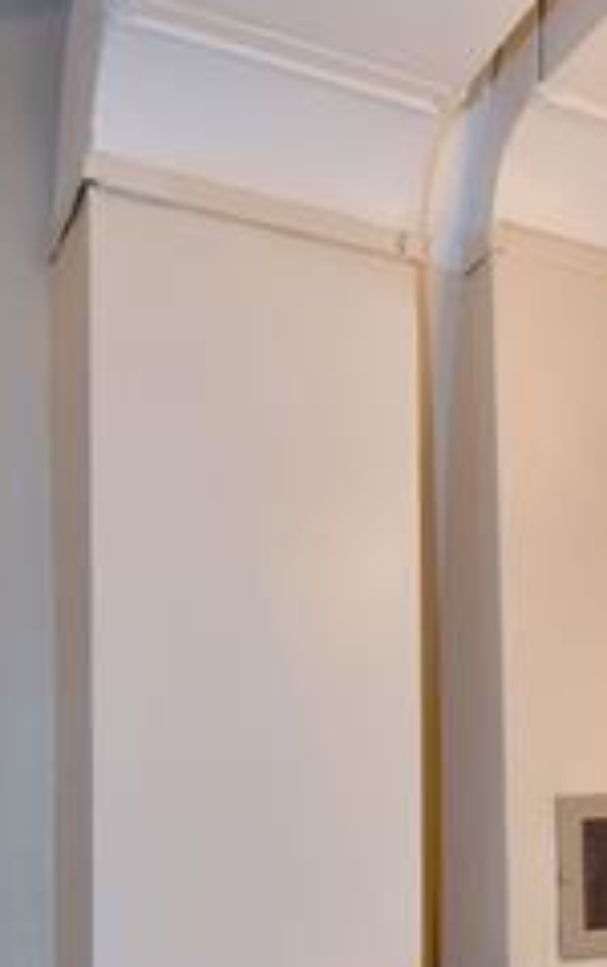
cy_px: 874
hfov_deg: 25.7
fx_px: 1214
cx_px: 692
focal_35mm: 46
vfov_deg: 40.1
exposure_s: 1/80
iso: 200
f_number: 4.5
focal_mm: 12
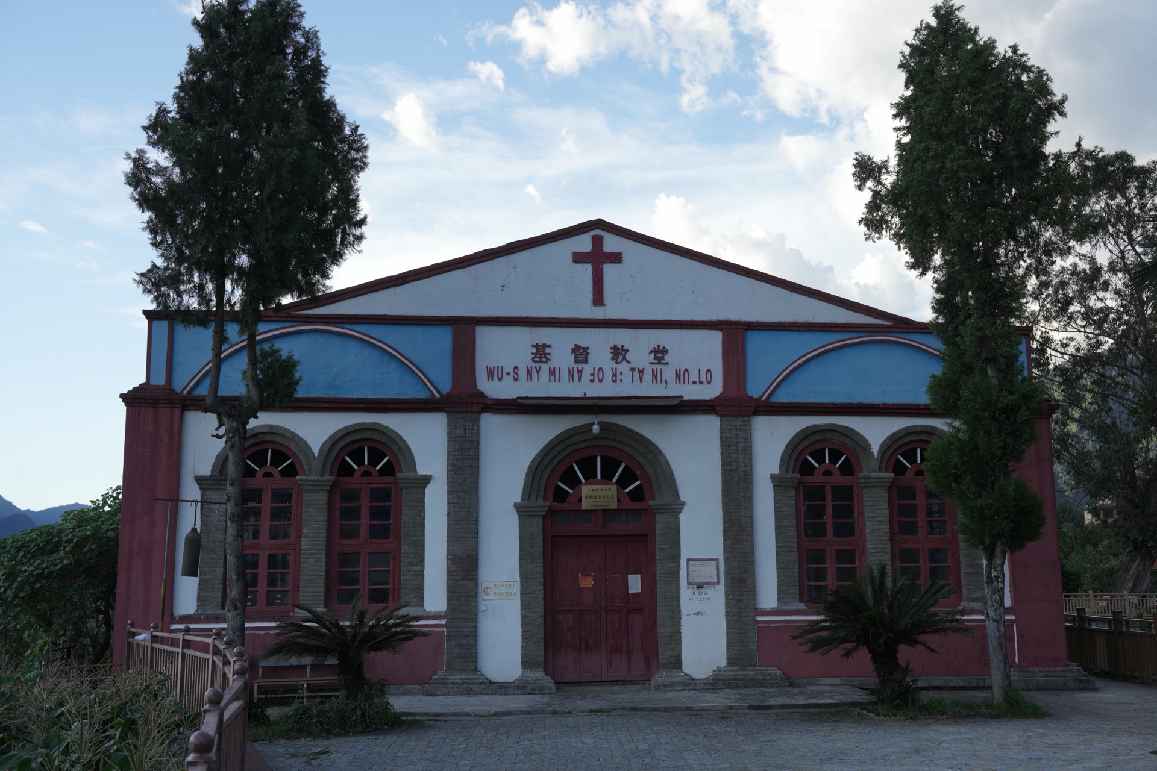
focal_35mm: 40
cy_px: 386
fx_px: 1285
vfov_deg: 33.4
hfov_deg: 48.5
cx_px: 578
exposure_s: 1/160
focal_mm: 40
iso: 100
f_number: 5
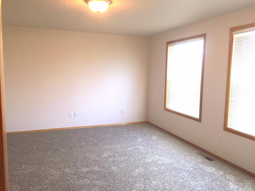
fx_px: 214
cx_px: 128
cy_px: 96
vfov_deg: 48.2
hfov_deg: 61.7
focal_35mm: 29
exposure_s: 1/30
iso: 50
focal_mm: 4.15
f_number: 2.2
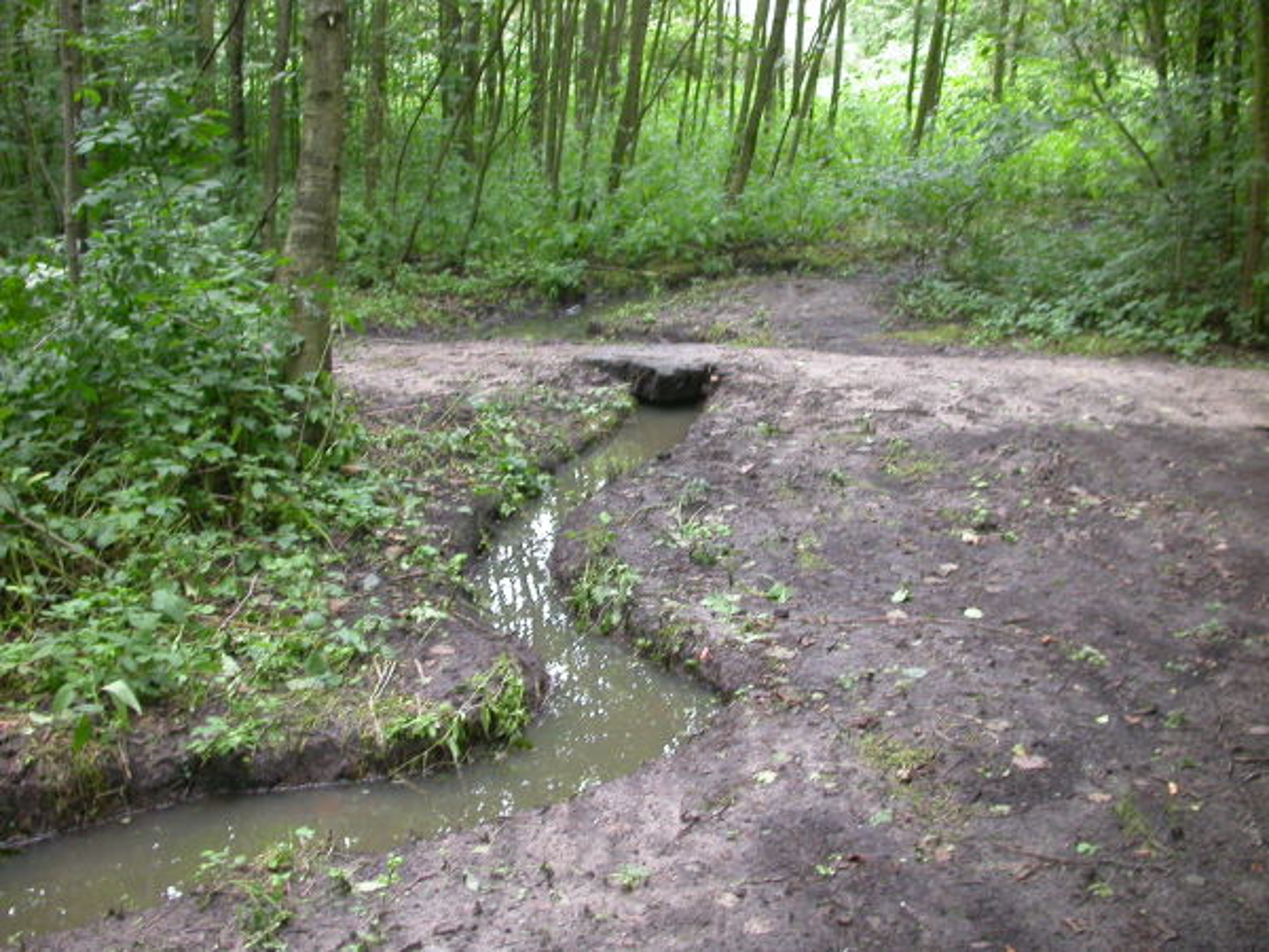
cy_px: 476
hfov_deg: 49.0
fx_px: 1393
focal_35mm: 38
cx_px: 634
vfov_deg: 37.7
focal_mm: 7.85
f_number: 2.6
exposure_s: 1/21.5
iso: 100
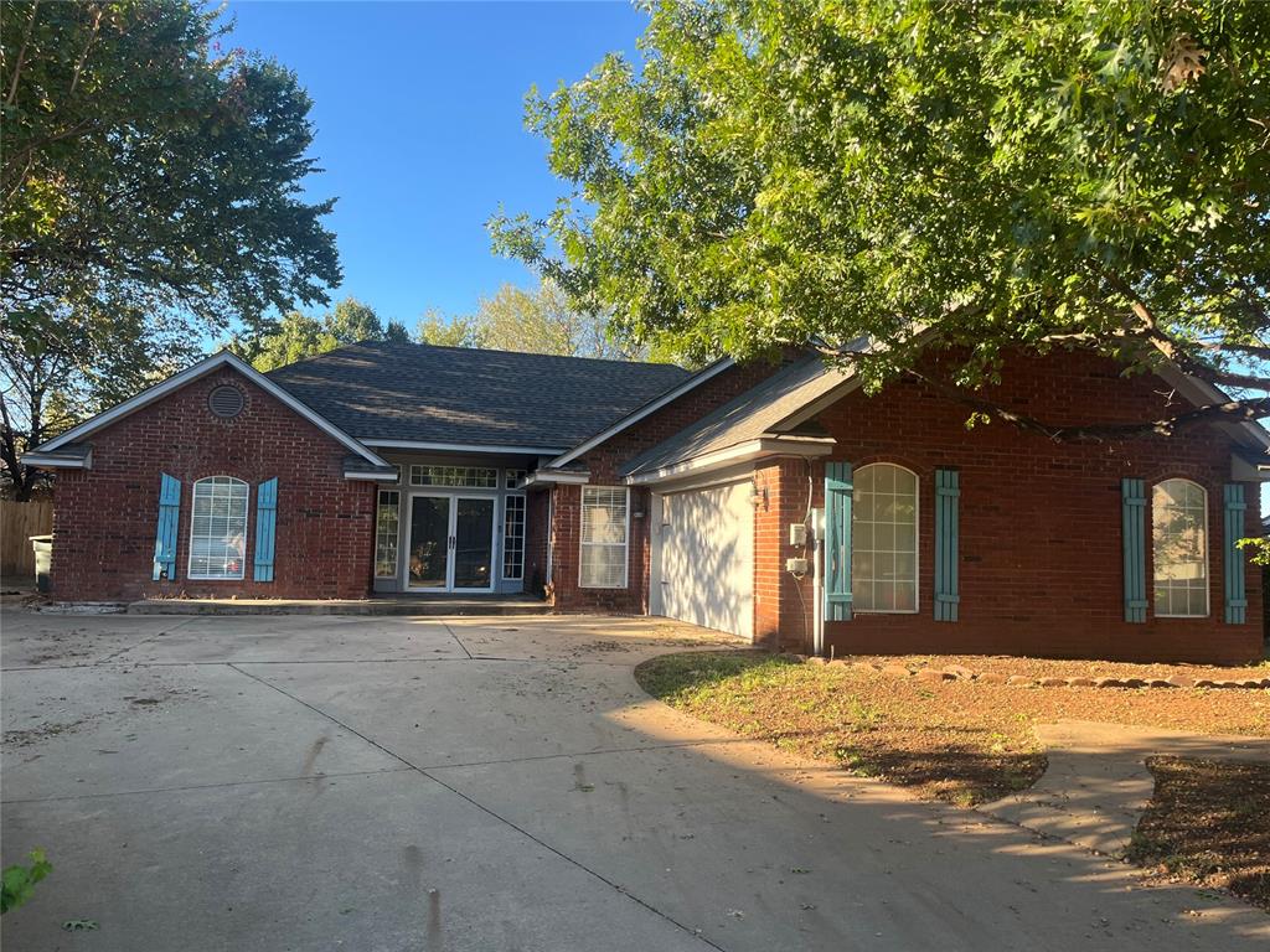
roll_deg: -1.0
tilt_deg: +5.0
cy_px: 476
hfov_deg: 67.3
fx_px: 954
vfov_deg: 53.1
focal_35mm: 26
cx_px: 635
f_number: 1.6
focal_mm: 5.1
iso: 50
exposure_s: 1/569
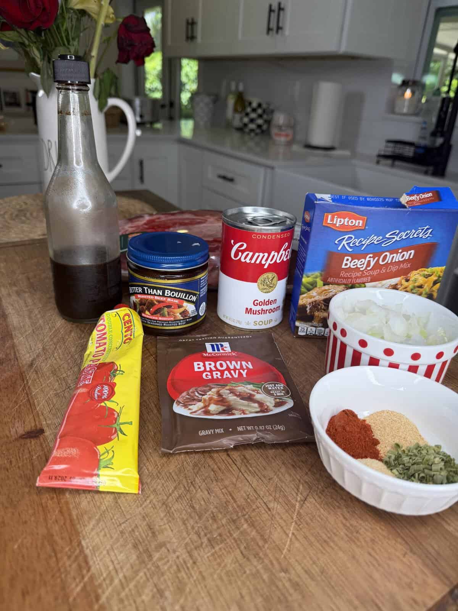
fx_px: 423
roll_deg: -3.9
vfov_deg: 71.6
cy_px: 306
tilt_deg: -25.9
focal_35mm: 24
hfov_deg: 56.8
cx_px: 229
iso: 80
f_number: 1.78
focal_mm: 6.76
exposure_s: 1/397
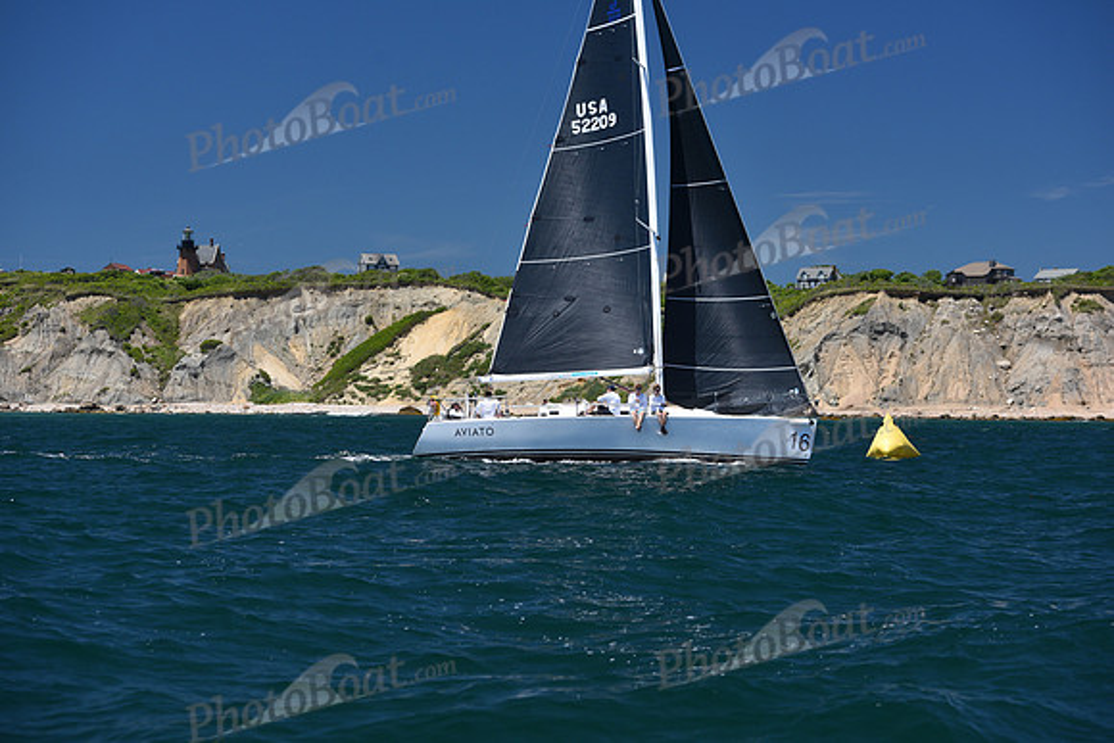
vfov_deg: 16.1
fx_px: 2631
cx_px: 557
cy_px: 372
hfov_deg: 23.9
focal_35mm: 85
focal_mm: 85
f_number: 5
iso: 250
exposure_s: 1/800
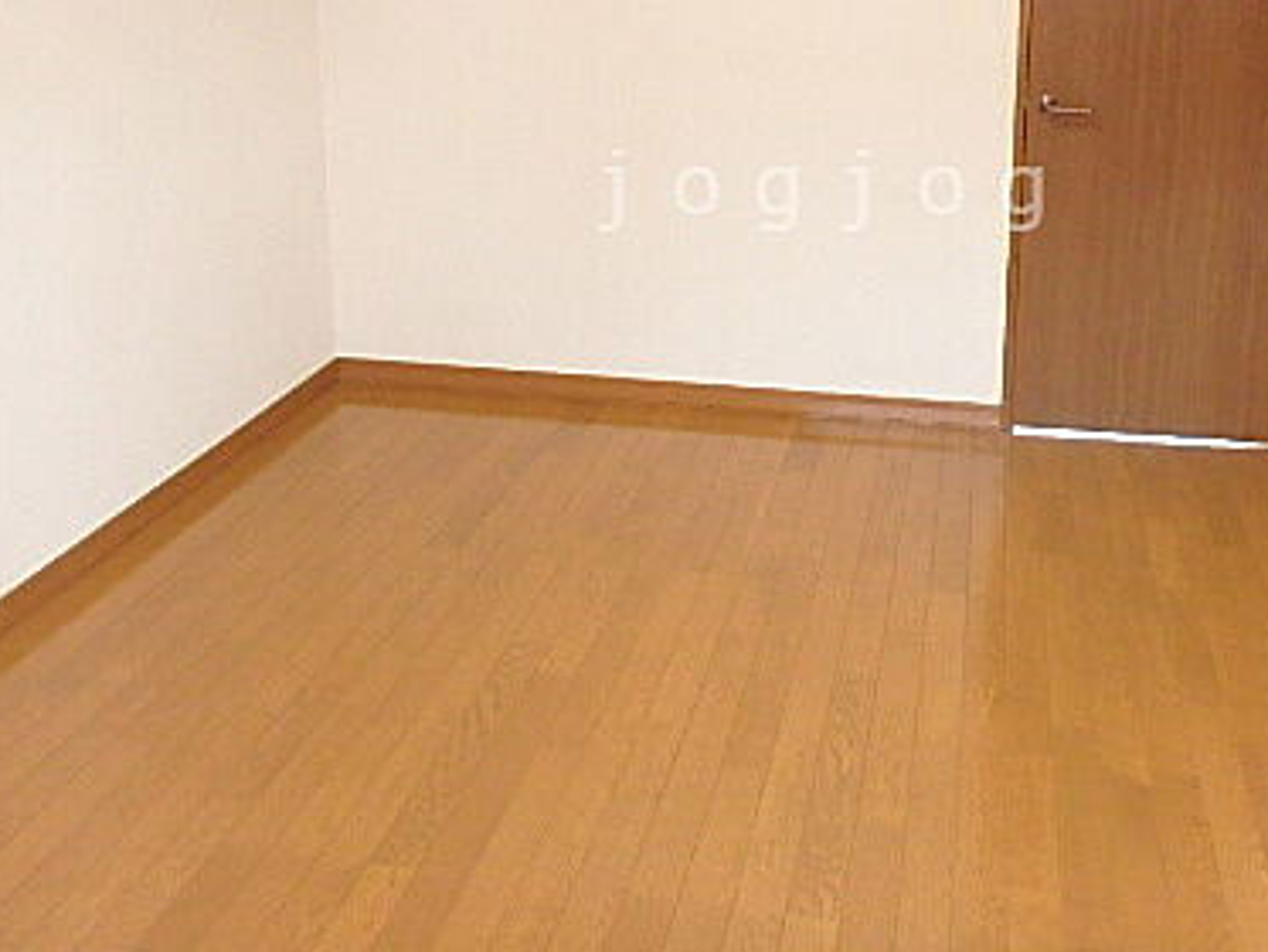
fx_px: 1319
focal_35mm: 36
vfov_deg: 38.2
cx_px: 829
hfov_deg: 50.6
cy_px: 190
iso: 500
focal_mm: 3.7
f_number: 3.5
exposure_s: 1/30
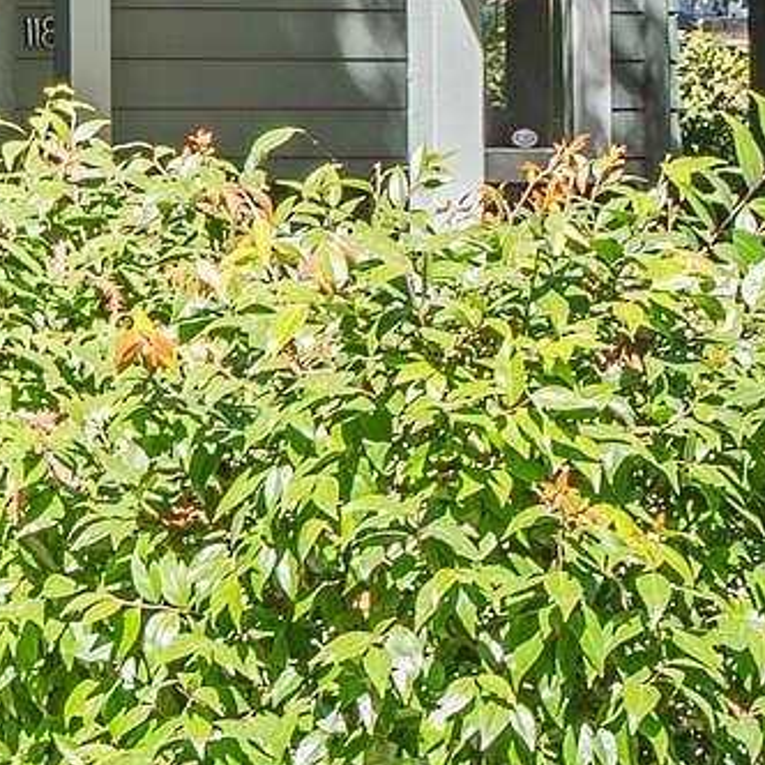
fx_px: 4325
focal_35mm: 173
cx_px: -1106
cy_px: -257
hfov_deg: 9.0
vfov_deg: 9.9
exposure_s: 1/13
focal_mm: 22
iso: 125
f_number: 9
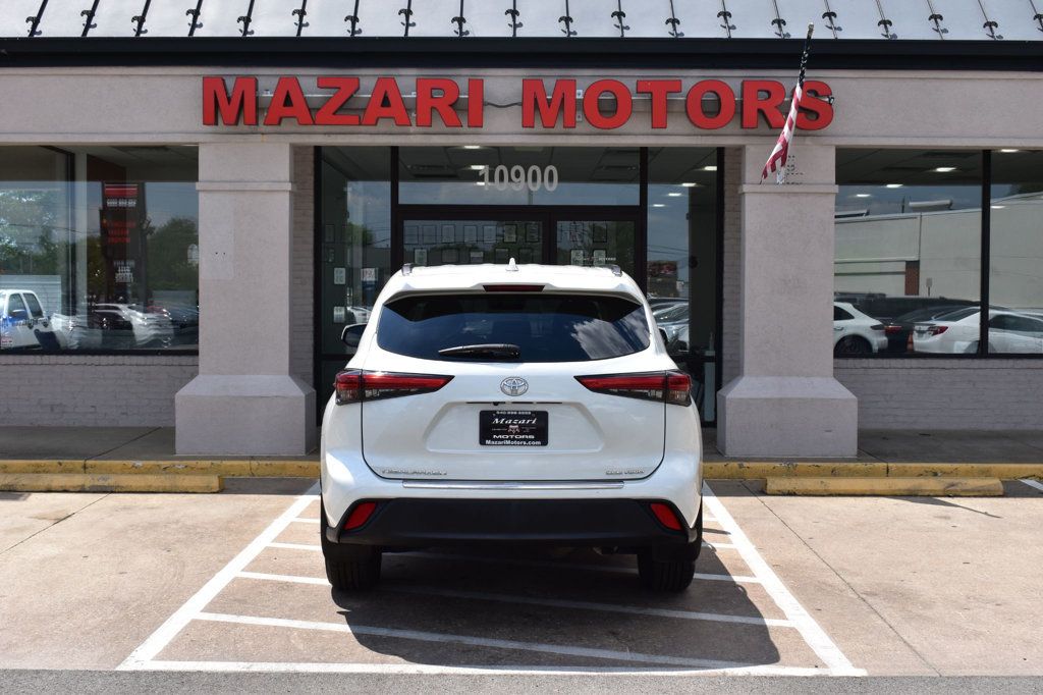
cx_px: 522
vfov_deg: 28.9
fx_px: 1347
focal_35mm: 46
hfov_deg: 42.3
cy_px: 348
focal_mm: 31
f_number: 11
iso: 360
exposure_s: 1/500
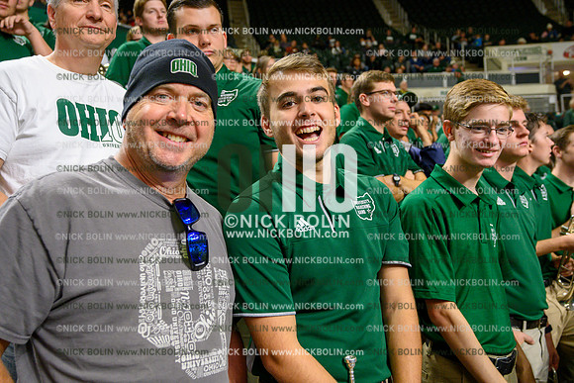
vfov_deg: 40.0
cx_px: 287
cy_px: 192
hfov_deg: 57.2
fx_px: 526
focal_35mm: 33
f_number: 4.5
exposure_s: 1/200
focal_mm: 33
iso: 3200
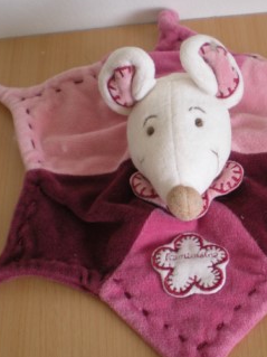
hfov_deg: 23.4
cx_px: 201
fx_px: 638
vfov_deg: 31.2
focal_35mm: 62
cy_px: 190
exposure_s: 1/52.8
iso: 93
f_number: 3.1
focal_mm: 6.3
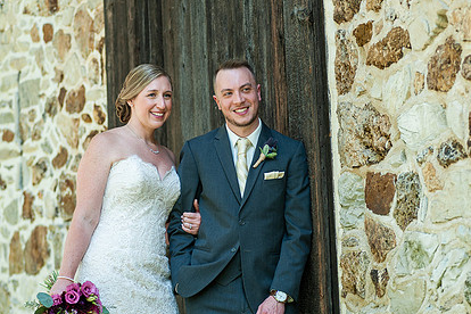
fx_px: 2054
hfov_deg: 13.1
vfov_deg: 8.7
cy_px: 181
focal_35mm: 157
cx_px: 257
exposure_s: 1/320
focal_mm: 112
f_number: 3.2
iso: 160
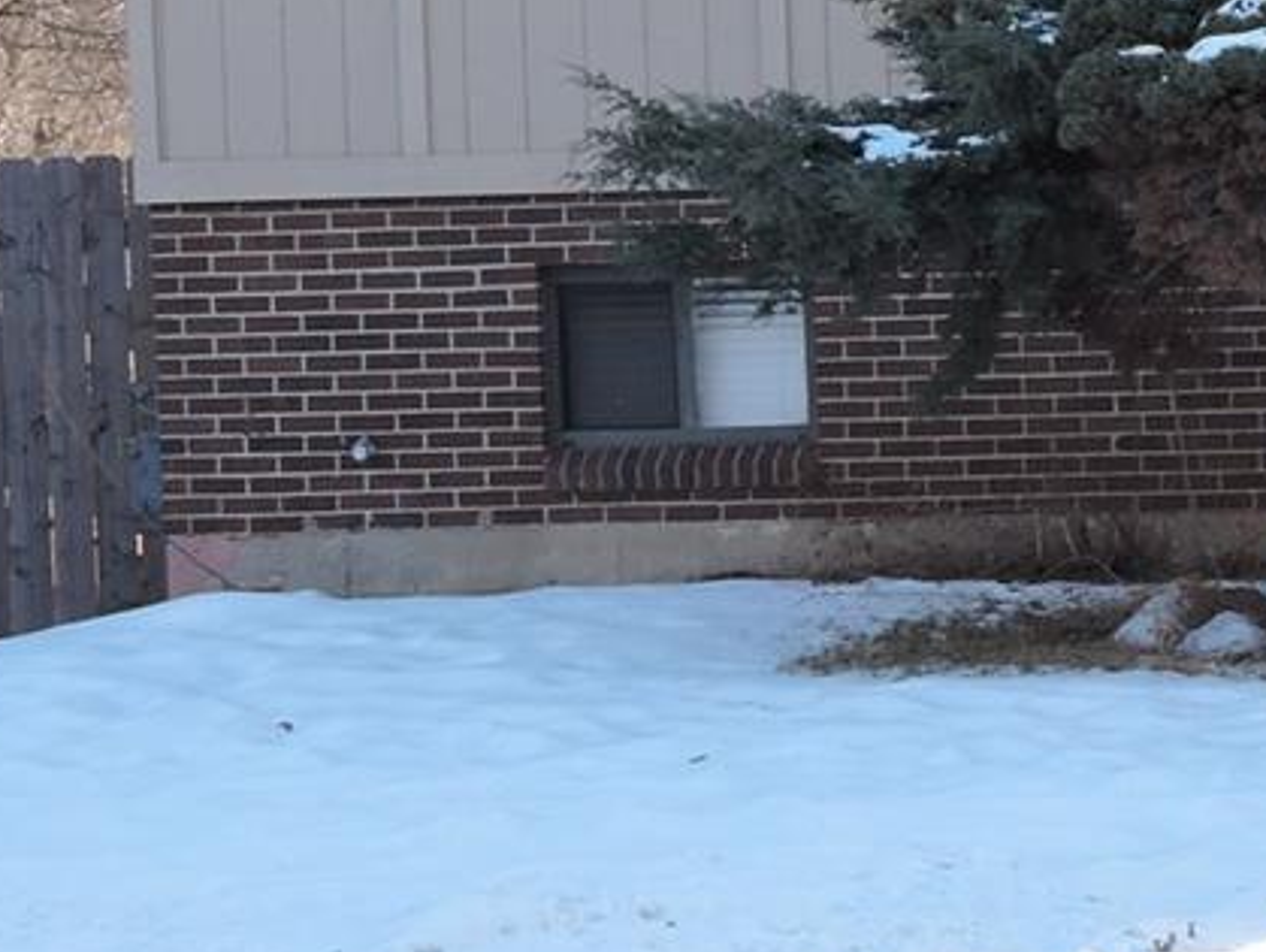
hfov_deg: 7.3
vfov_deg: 5.6
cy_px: 290
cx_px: 1985
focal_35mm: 267
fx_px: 9773
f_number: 4.5
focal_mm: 12.5
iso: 100
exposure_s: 1/125
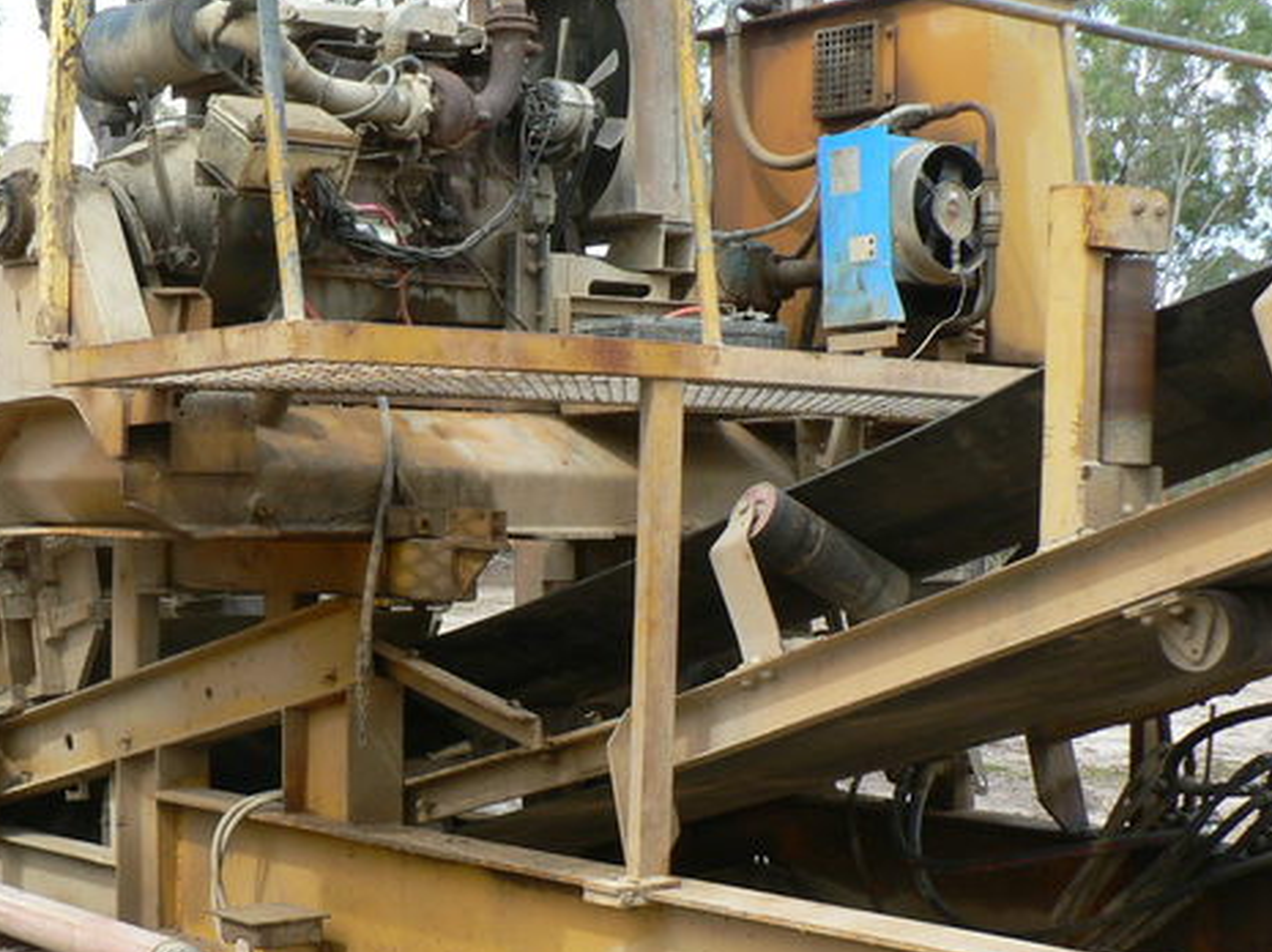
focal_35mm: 62
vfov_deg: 23.6
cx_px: 200
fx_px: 2276
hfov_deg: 30.2
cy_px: 542
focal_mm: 6
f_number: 4
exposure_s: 1/125
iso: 80
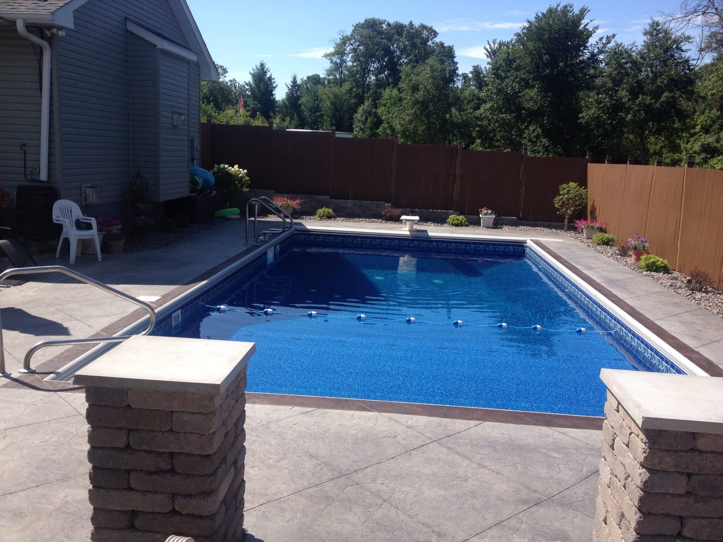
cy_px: 271
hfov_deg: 52.6
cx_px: 362
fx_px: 731
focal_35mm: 35
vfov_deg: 40.7
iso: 64
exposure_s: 1/1200
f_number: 2.4
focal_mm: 4.28
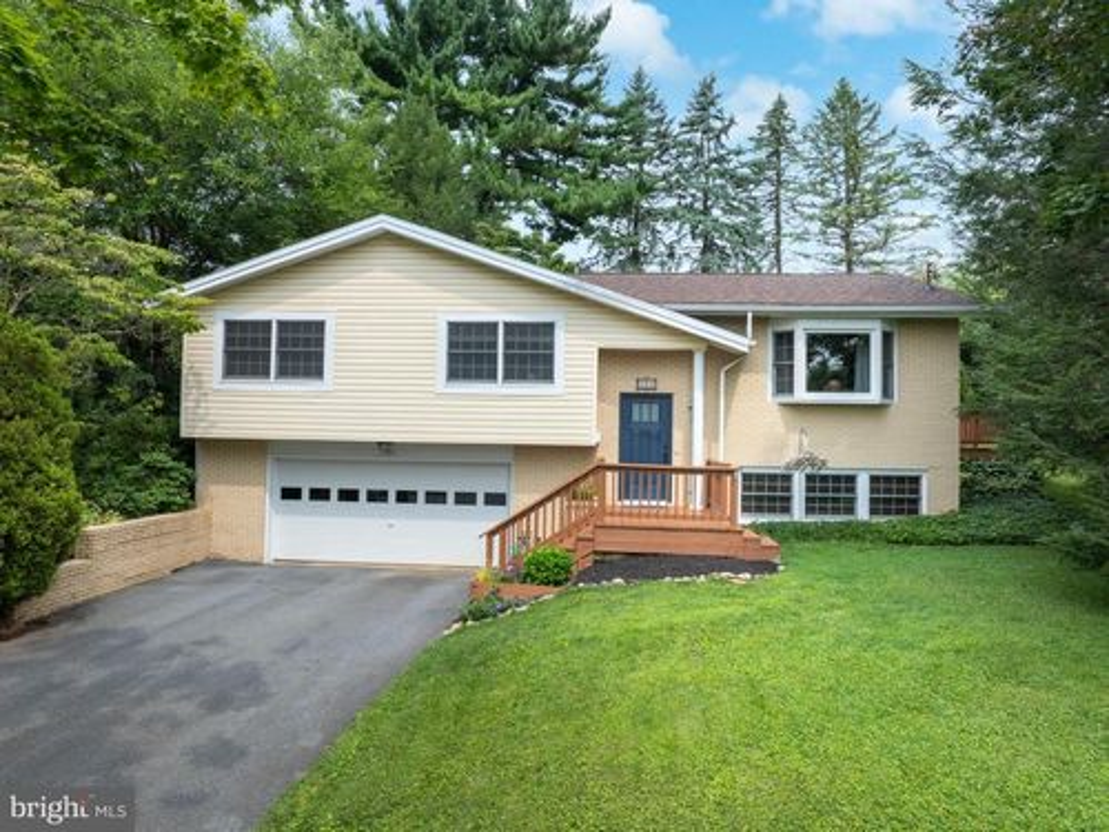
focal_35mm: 24
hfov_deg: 71.6
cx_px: 554
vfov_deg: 56.8
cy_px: 416
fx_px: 769
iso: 100
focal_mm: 12.29
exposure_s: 1/240
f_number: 7.1
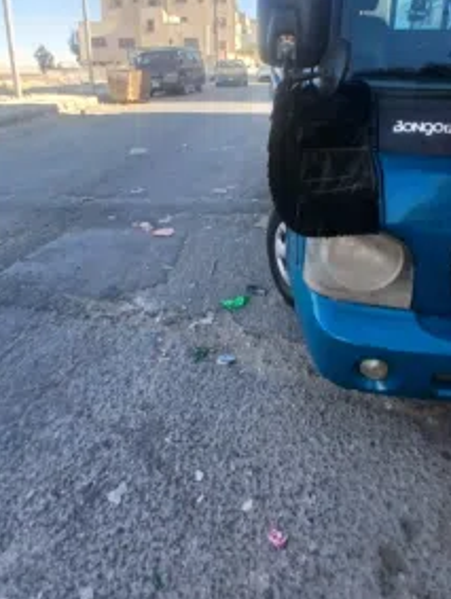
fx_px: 416
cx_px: 248
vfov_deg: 70.5
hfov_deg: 56.8
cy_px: 229
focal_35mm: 24
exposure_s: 1/441
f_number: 2.2
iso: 50
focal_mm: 1.4
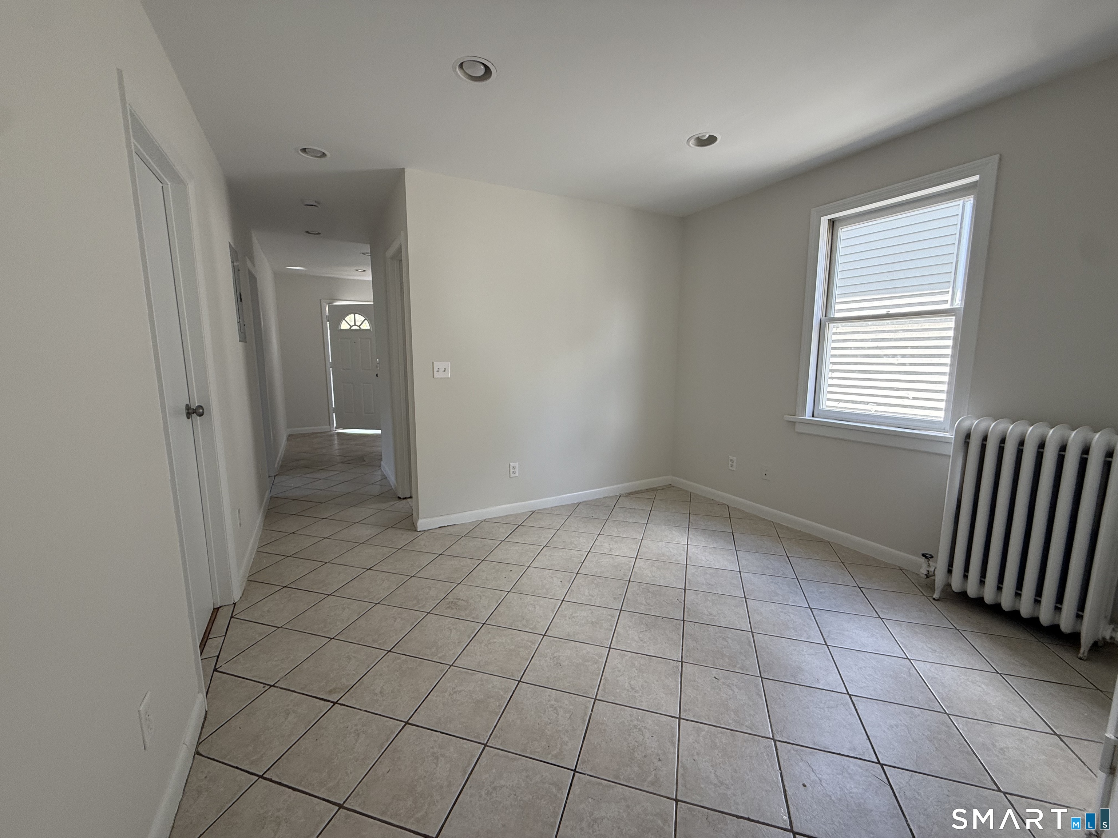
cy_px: 419
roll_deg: +0.1
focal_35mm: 14
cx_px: 559
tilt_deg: -7.6
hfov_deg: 102.1
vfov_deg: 85.7
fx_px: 452
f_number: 2.2
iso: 100
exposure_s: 1/99
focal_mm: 2.22
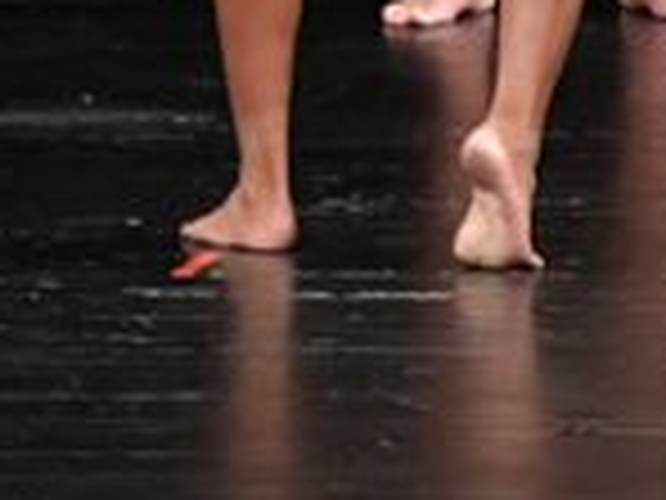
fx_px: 18124
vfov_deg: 1.6
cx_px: 1469
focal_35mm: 942
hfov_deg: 2.1
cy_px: -482
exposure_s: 1/400
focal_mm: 125
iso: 3200
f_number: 5.6
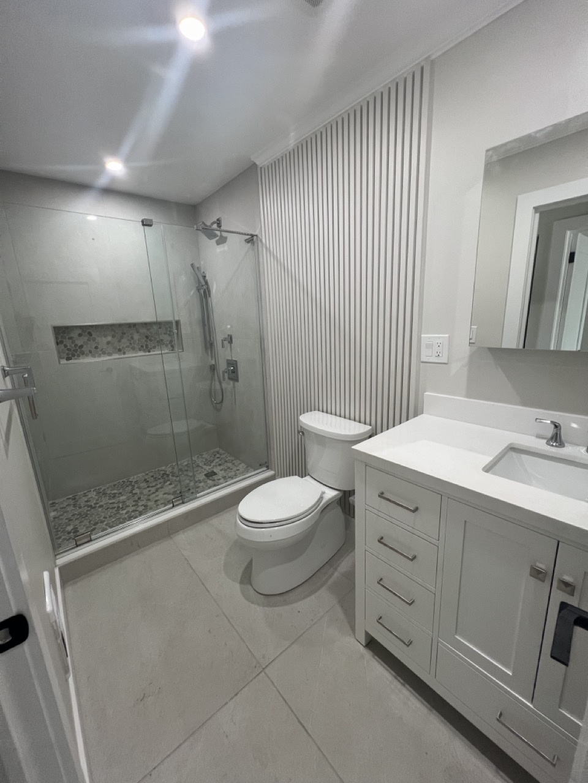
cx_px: 294
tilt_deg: -13.2
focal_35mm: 13
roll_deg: +2.2
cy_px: 392
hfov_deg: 89.9
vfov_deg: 106.2
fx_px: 294
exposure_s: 1/120
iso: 200
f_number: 1.8
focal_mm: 1.57
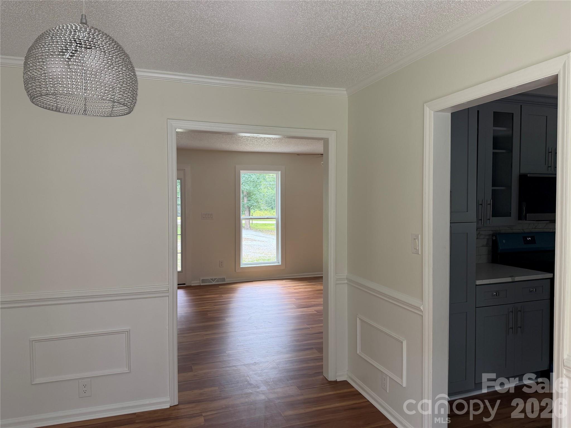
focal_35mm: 24
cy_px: 214
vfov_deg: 56.8
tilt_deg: -0.2
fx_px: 396
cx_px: 286
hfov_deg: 71.6
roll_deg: +0.7
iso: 125
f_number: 1.78
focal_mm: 6.76
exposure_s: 1/134
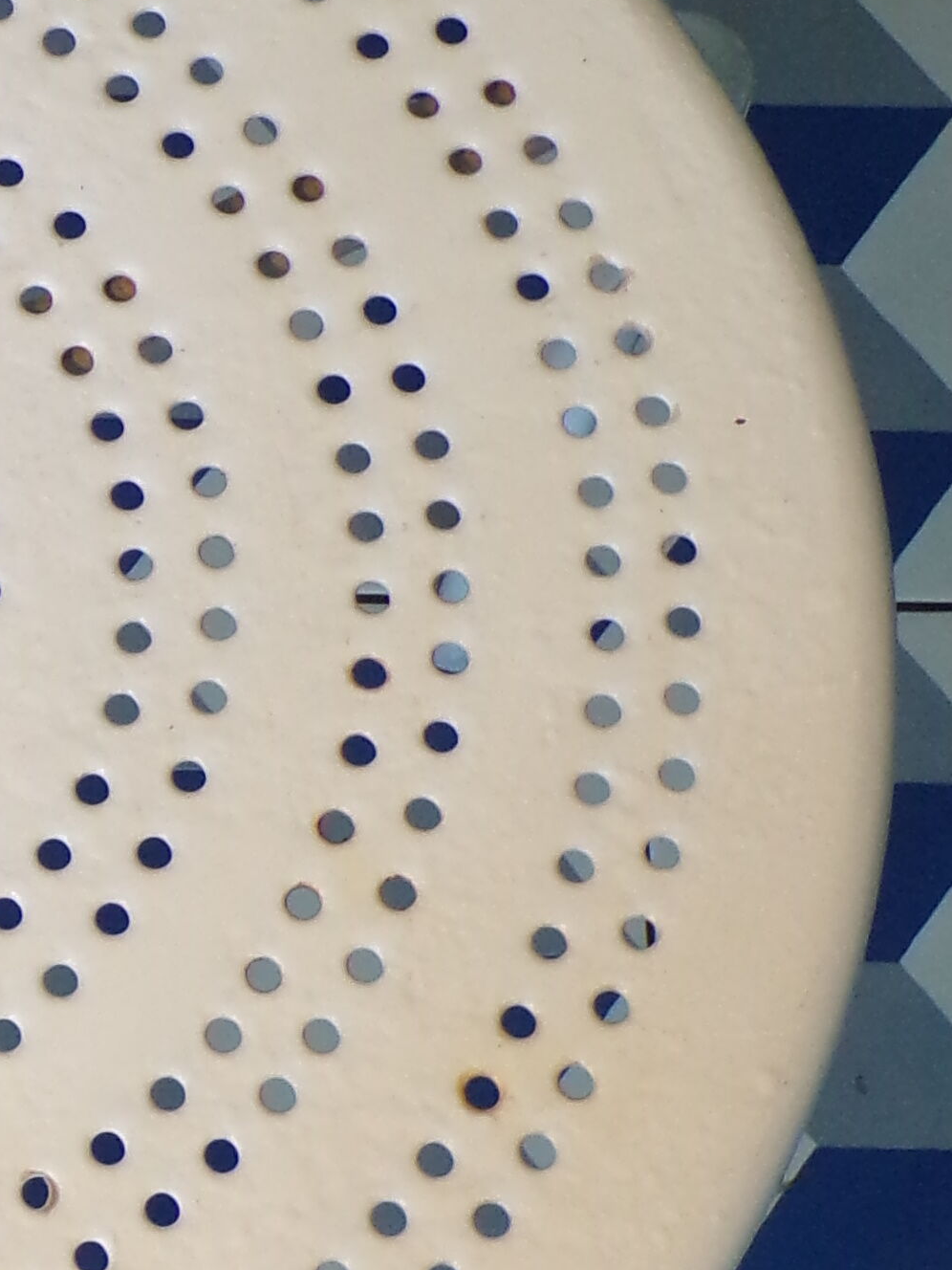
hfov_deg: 12.7
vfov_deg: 17.7
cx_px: -438
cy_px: 667
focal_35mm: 111
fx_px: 4070
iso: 200
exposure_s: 1/30
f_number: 3.2
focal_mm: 5.8
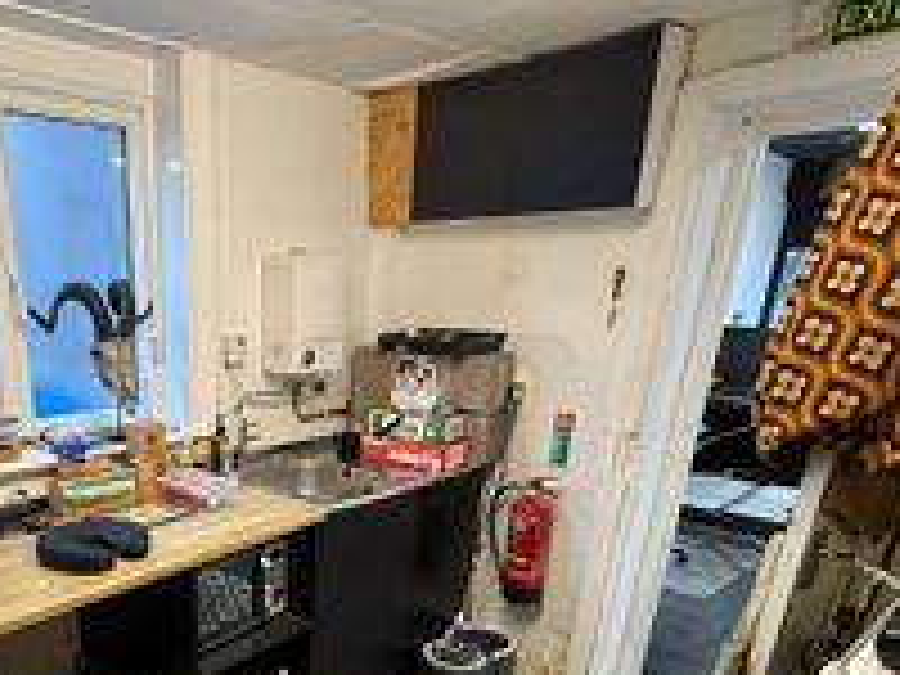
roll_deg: +1.0
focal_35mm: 28
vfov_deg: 46.7
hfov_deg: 60.3
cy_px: 554
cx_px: 234
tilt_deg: -21.0
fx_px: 728
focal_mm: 2.22
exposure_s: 1/50
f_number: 2.2
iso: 320
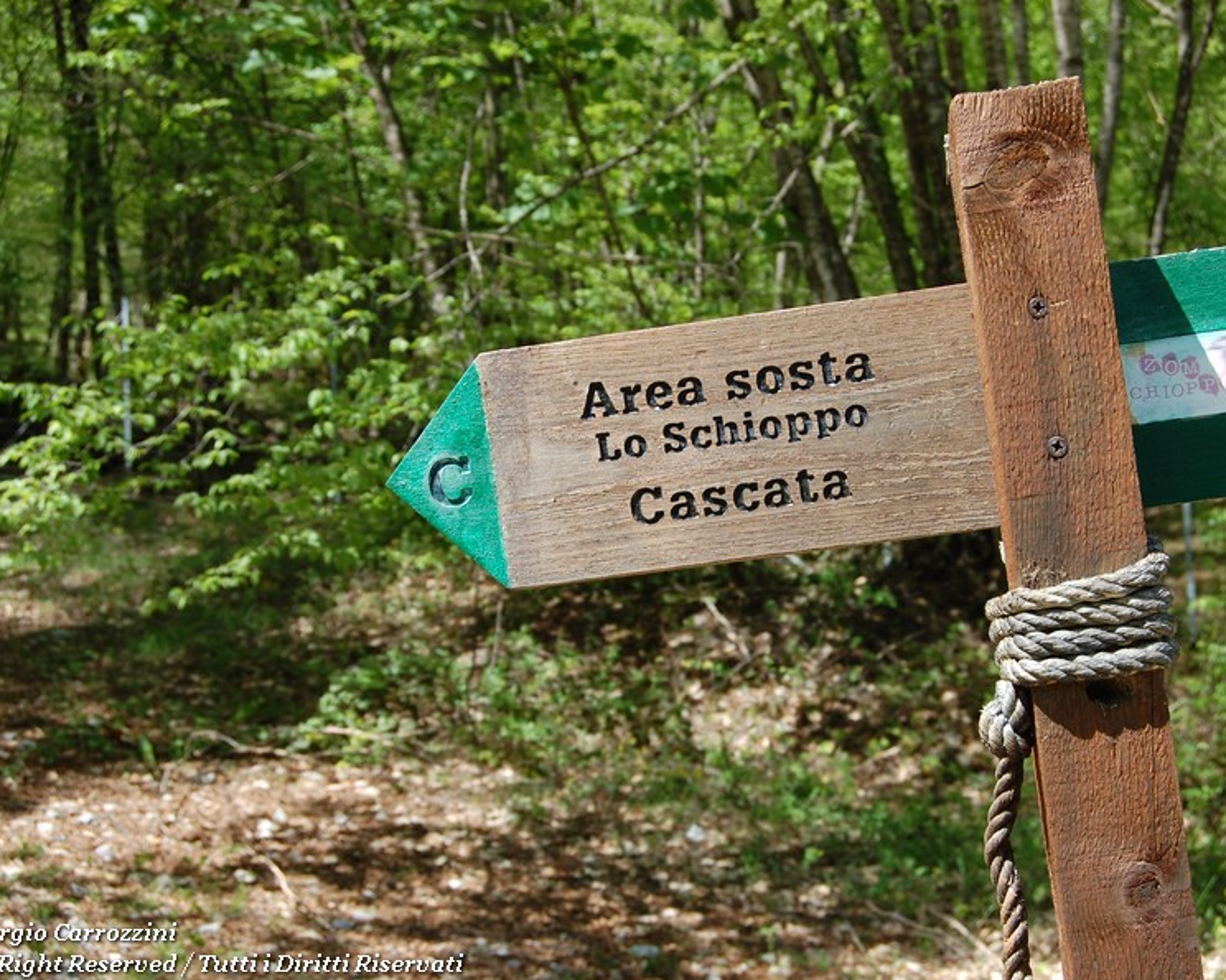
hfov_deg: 32.4
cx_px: 687
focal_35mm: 58
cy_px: 491
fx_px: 2104
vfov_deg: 26.2
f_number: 7.1
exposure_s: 1/200
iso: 200
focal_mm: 34
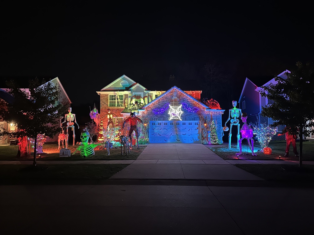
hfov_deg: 71.6
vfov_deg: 56.8
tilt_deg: +4.9
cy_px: 118
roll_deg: +0.4
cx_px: 157
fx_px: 218
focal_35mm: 24
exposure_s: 1/15
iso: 1000
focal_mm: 6.86
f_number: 1.78
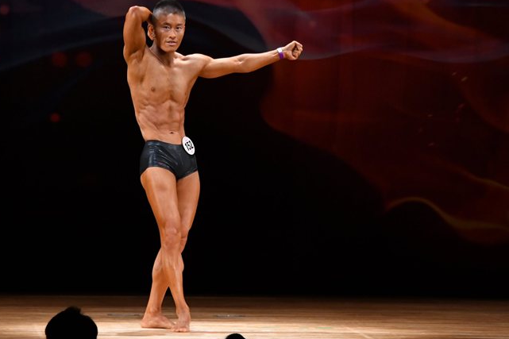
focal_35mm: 272
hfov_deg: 7.6
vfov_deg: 5.0
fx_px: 3845
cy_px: 162
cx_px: 207
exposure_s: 1/400
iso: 3200
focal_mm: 150
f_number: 5.6
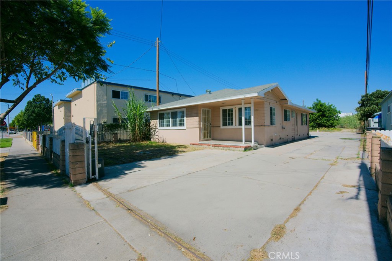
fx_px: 174
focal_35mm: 16
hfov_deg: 96.8
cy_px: 130
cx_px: 196
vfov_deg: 73.7
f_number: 8
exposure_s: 1/640
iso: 100
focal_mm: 16
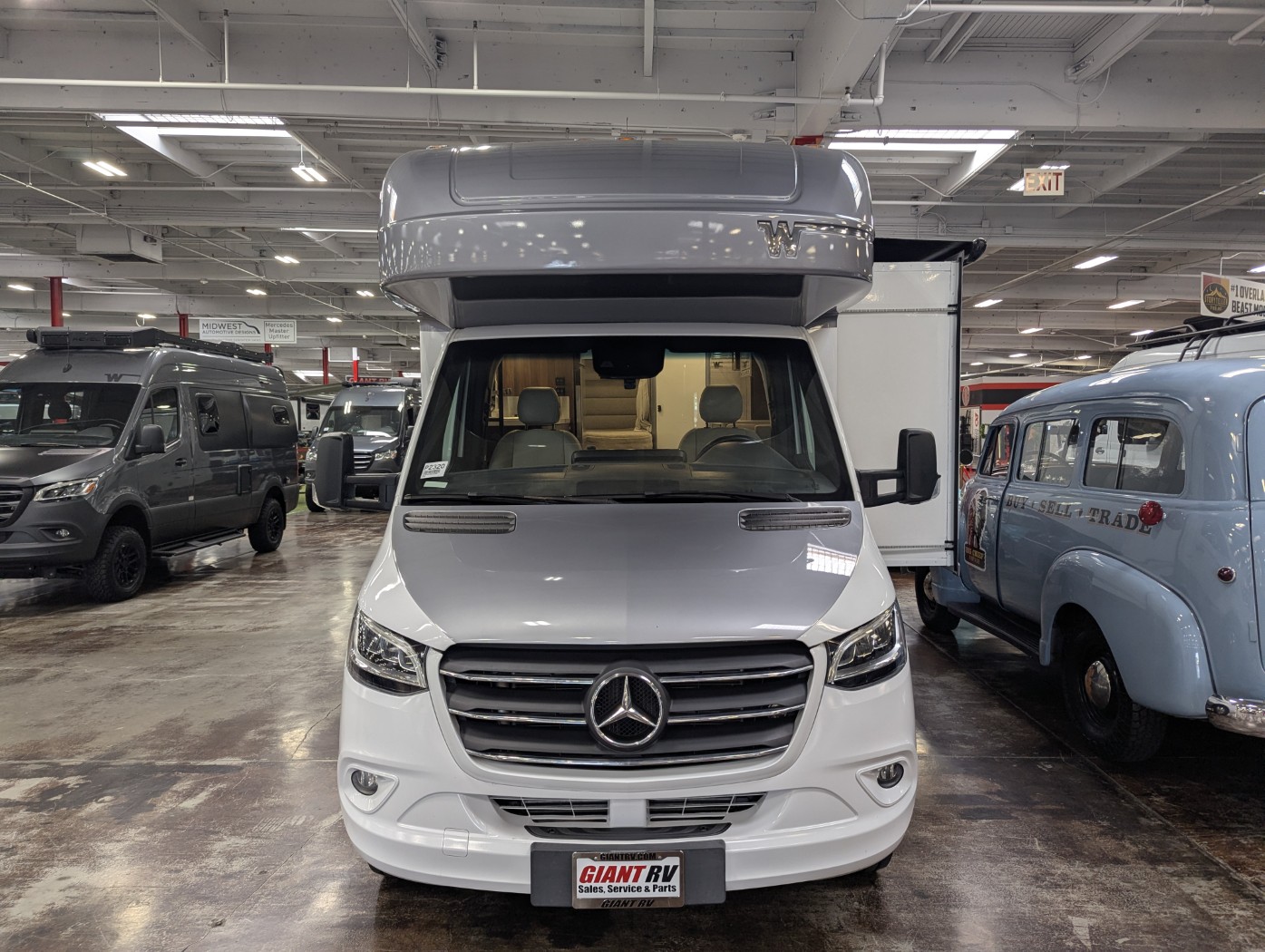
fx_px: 878
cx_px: 632
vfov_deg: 56.9
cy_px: 476
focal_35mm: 24
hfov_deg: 71.5
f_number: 1.85
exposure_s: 1/60
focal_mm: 6.81
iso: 48
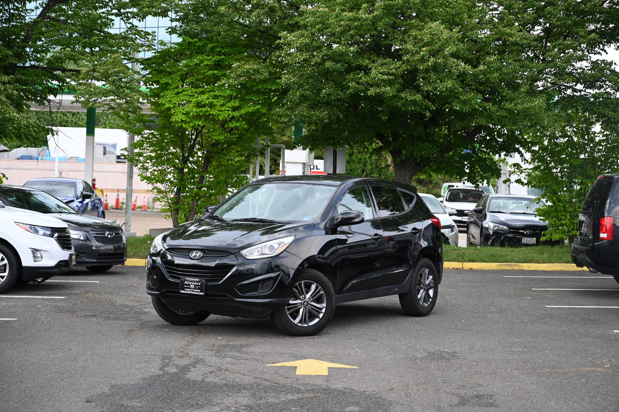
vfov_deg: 19.4
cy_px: 206
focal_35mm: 70
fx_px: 1203
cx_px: 310
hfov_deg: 28.9
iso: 200
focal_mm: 70
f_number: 5
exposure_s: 1/250
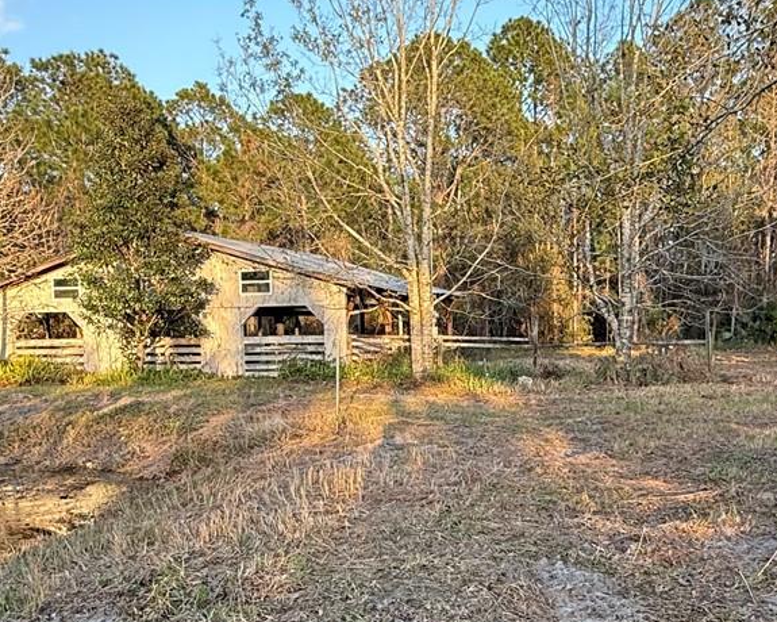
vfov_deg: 38.9
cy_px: 392
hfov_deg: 47.6
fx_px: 874
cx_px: 473
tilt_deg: -3.9
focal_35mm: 38
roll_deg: +0.7
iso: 50
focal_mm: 2.22
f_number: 2.2
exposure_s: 1/260
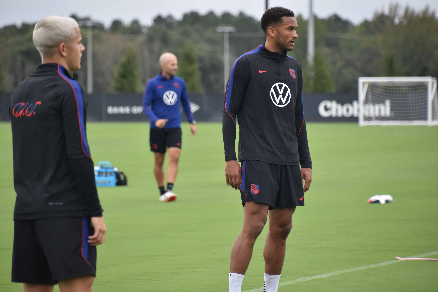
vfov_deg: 4.0
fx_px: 4197
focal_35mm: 345
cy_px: 146
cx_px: 219
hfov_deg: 6.0
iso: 800
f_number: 6.3
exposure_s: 1/640
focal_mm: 230
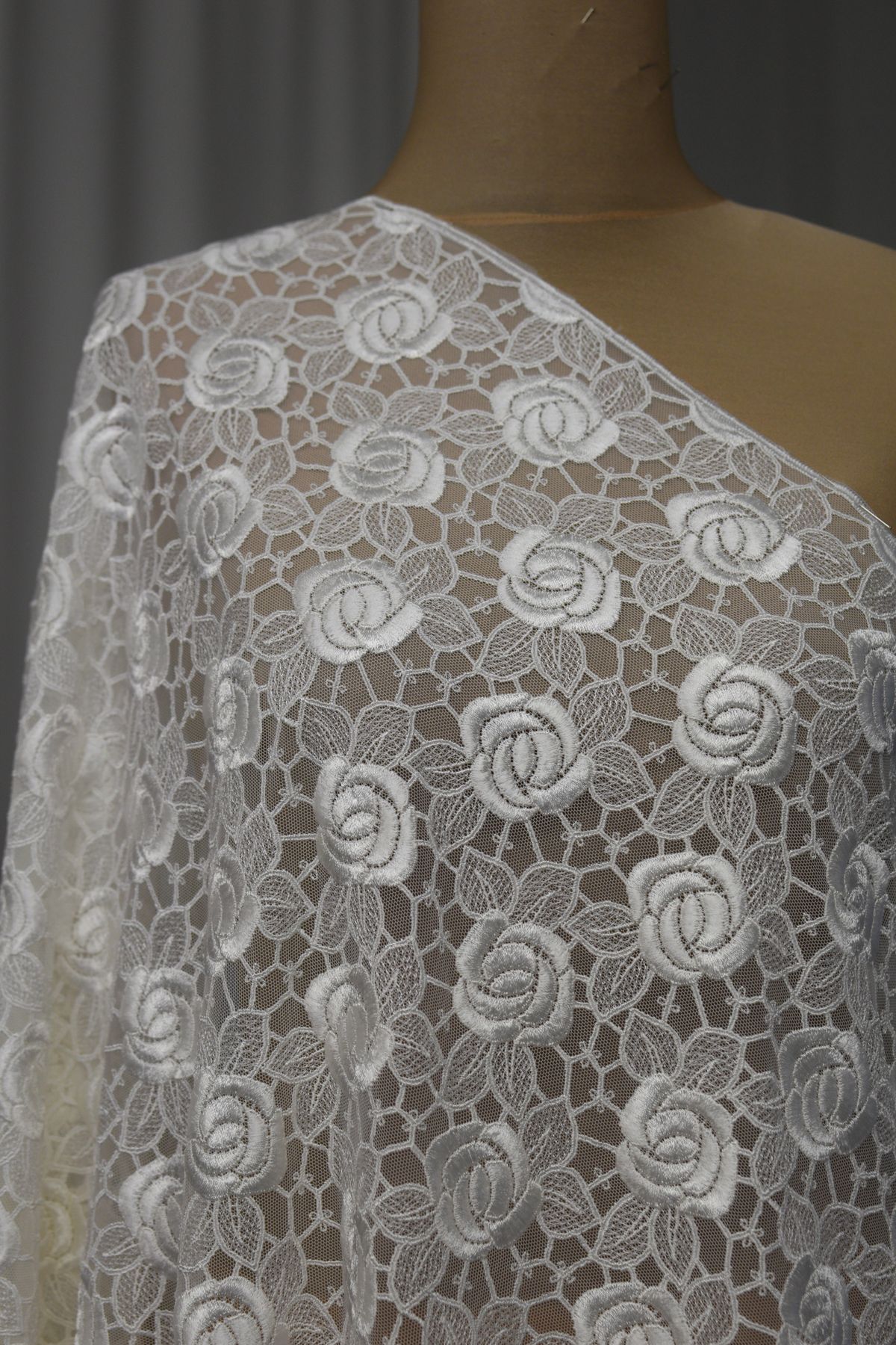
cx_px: 448
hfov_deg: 25.8
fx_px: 1960
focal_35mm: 52
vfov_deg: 37.9
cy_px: 672
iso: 400
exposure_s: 1/80
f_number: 4.5
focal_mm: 35
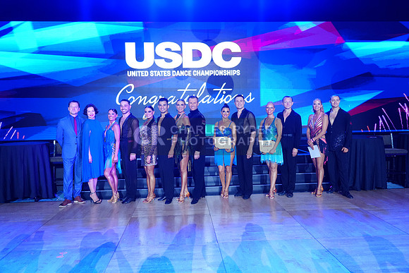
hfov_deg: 63.6
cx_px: 204
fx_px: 330
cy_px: 136
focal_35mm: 29
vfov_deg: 45.0
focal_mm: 29
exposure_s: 1/250
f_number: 4
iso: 2000
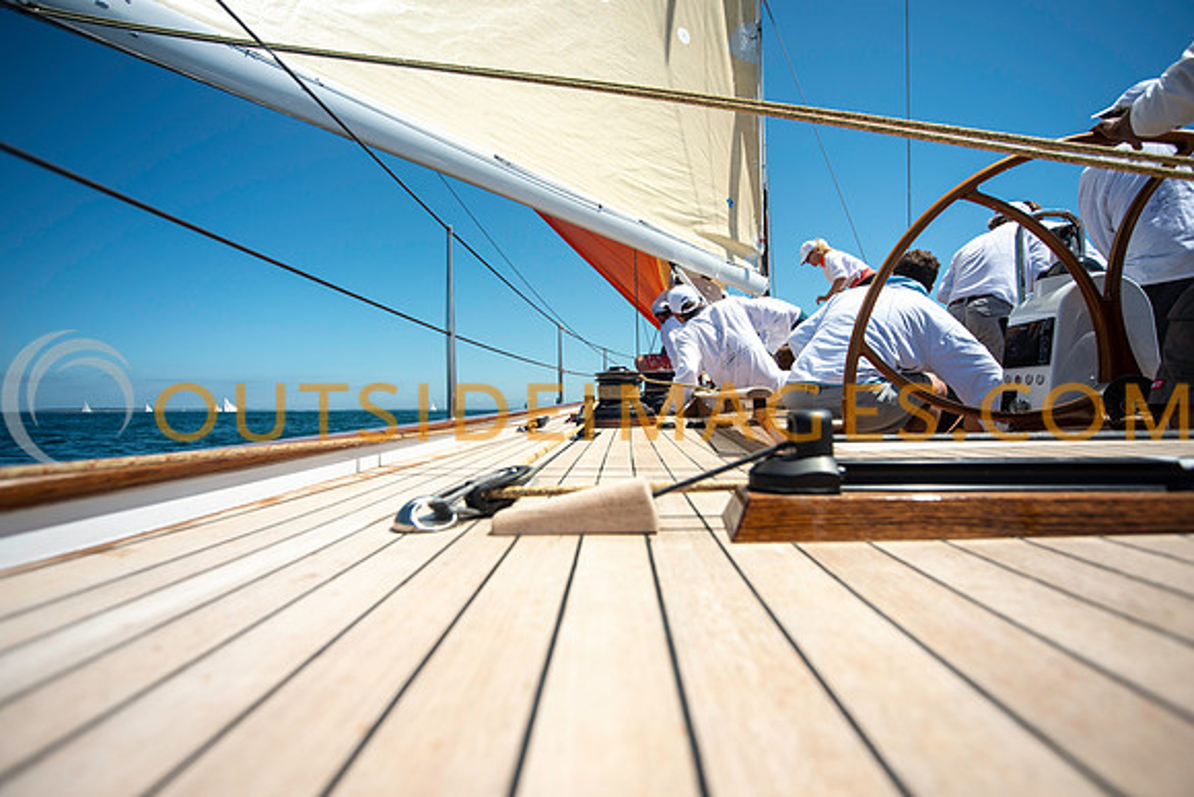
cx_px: 597
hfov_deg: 97.0
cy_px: 398
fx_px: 528
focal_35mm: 16
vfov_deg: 74.1
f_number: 5.6
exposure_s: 1/1600
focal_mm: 15
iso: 250
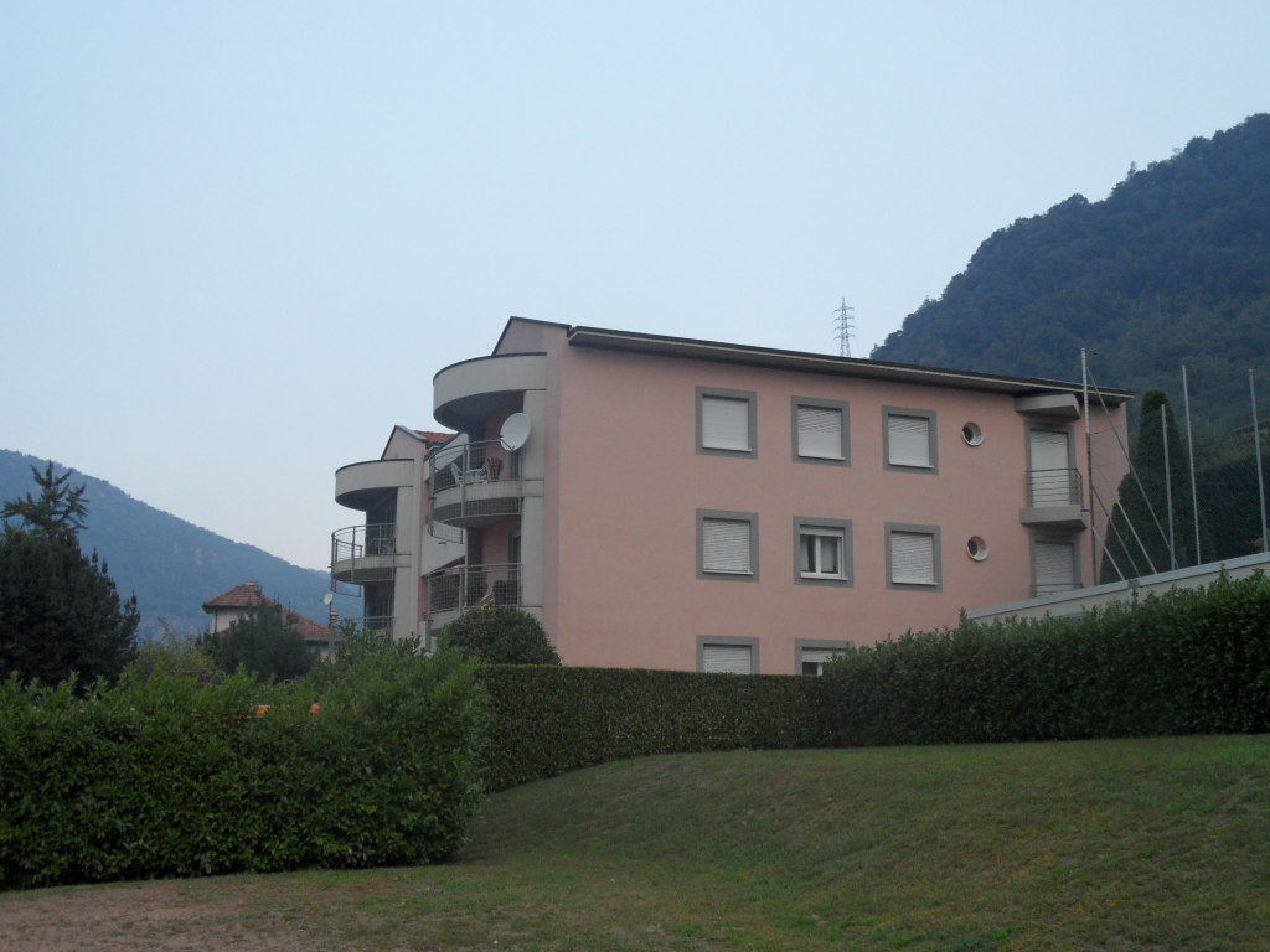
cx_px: 635
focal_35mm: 40
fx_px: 1468
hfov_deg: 46.8
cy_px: 476
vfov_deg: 36.0
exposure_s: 1/180
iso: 80
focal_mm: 6.5
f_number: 3.6
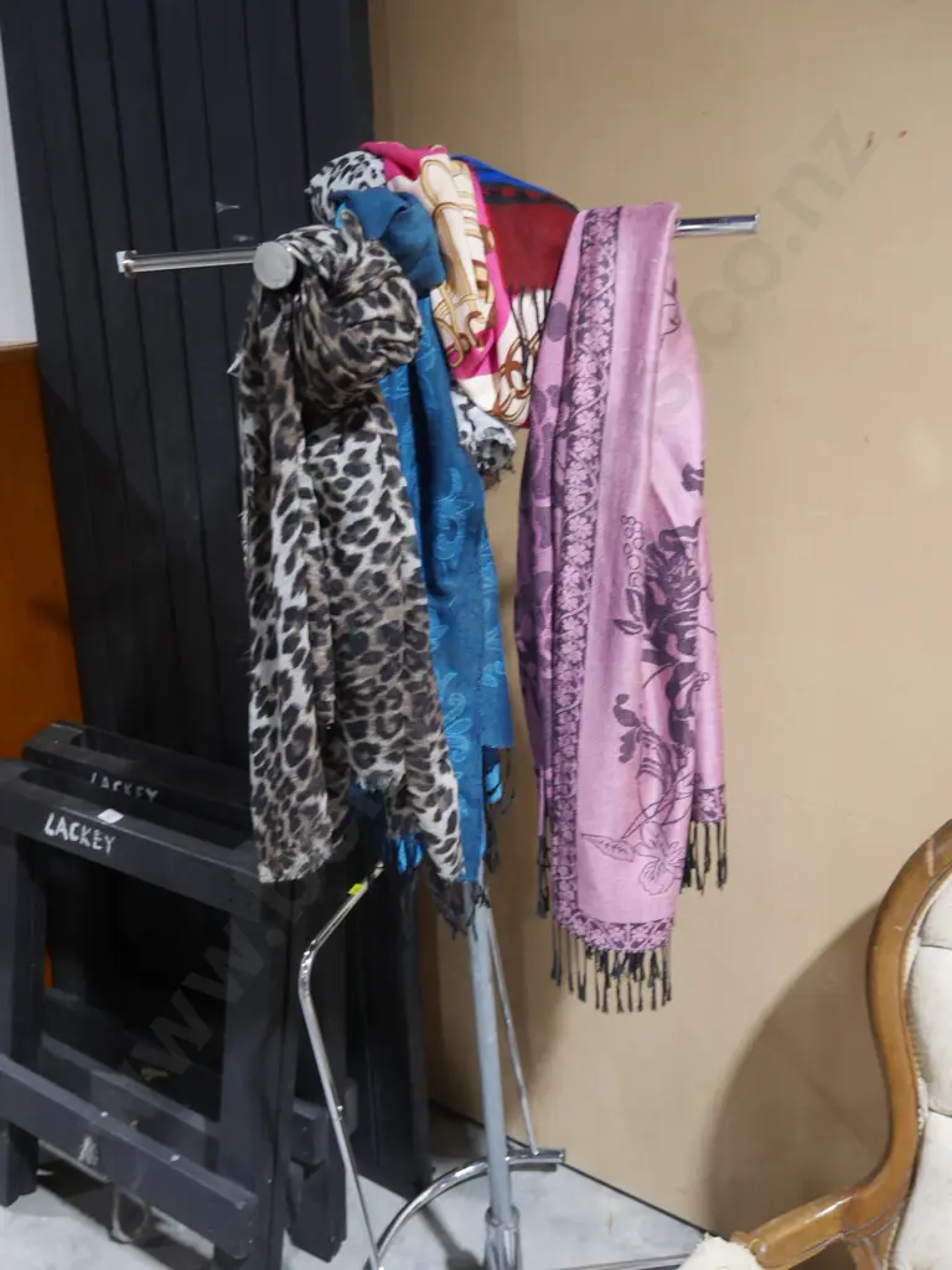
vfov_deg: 56.8
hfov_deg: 44.2
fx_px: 1173
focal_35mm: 32
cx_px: 476
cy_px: 635
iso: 800
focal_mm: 16
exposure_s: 1/60
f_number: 3.6
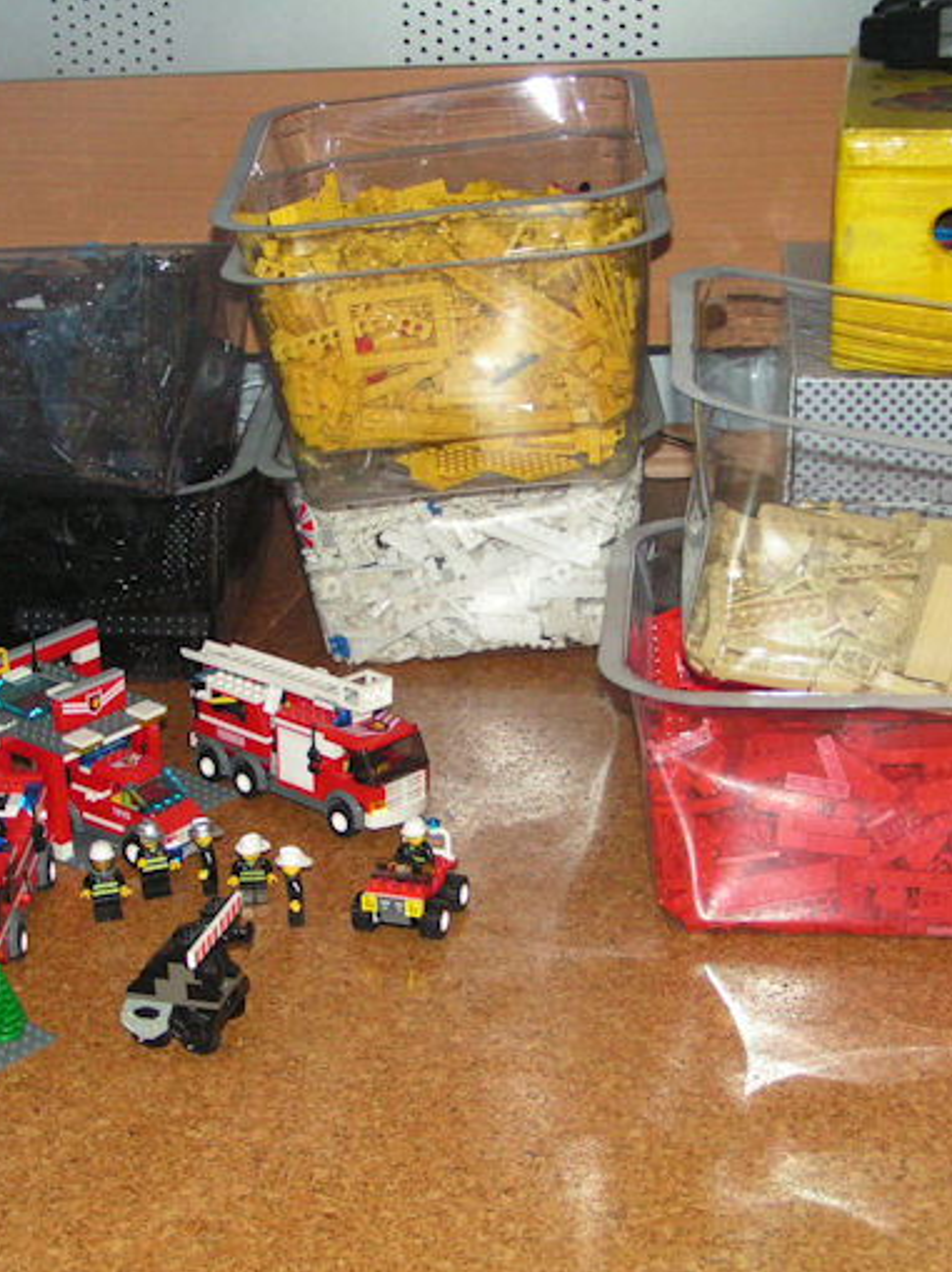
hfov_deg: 23.2
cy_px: 636
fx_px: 2313
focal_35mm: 63
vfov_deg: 30.7
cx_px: 420
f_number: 2.8
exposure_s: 1/50
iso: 200
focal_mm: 7.8
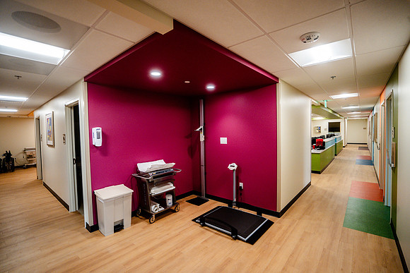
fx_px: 182
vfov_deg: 73.8
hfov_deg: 96.7
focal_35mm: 16
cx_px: 205
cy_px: 136
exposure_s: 1/160
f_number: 4
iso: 2000
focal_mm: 16
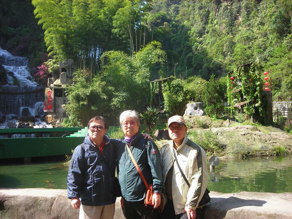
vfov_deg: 37.7
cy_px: 110
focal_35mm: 38
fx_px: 321
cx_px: 146
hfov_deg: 49.0
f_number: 3.2
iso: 50
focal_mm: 6.3
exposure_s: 1/144
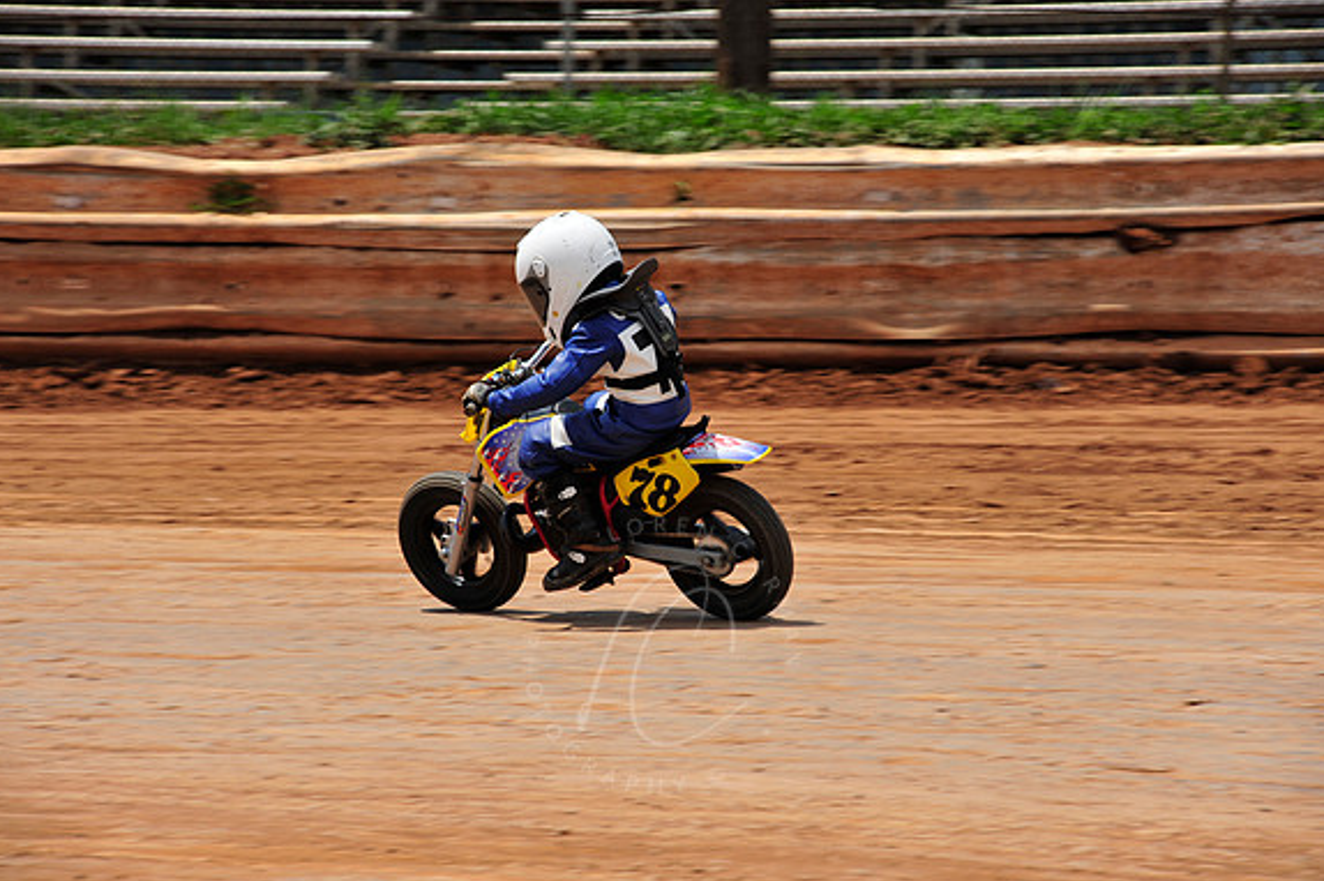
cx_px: 660
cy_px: 443
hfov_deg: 10.2
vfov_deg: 6.8
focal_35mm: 202
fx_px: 7425
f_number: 11
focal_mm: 200
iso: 200
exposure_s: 1/400
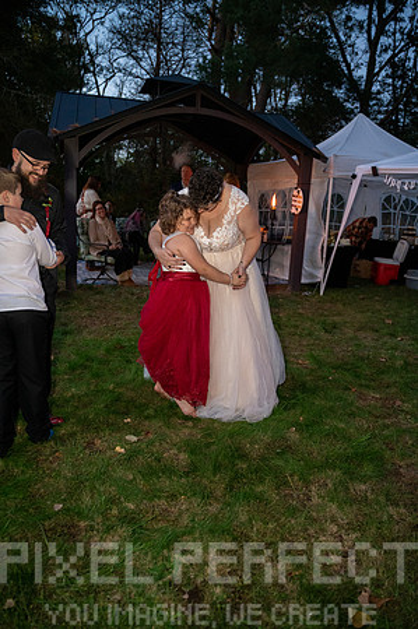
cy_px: 314
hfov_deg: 46.3
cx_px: 209
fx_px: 489
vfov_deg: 65.5
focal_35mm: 28
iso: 6400
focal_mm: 28
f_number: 2.8
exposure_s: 1/60
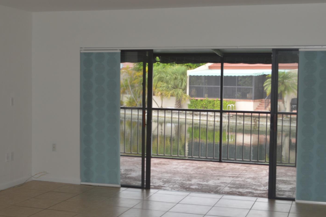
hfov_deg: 34.5
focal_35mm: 58
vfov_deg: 23.3
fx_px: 525
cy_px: 116
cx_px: 146
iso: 360
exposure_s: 1/60
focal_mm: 34
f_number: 8
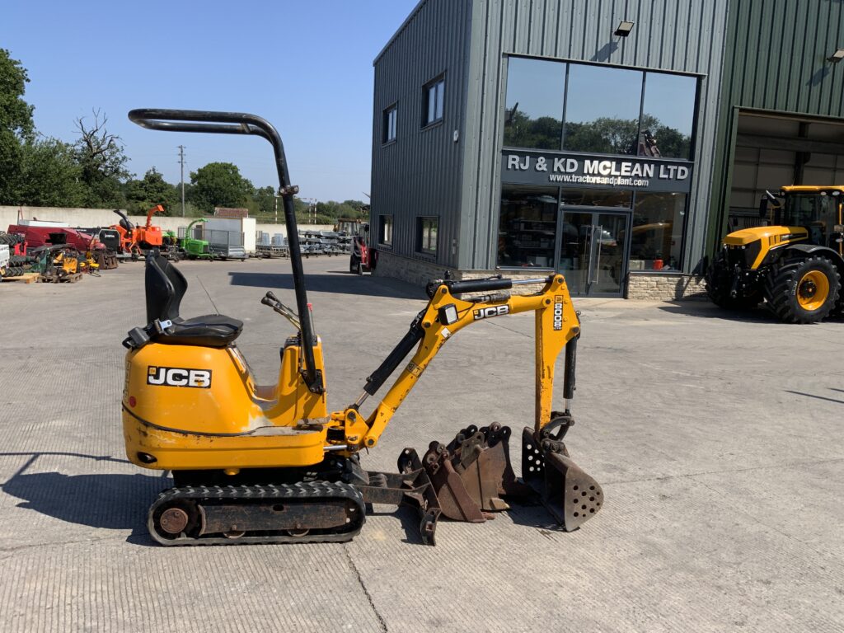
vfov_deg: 48.2
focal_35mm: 29
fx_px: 707
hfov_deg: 61.7
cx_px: 422
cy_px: 316
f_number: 1.8
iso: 16
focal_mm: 3
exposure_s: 1/1786
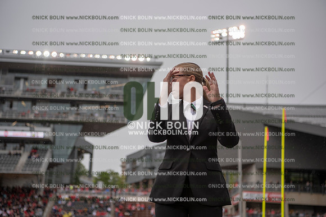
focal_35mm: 60
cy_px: 108
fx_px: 543
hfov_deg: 33.4
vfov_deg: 22.6
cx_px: 163
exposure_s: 1/1250
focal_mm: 60
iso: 250
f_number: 3.5
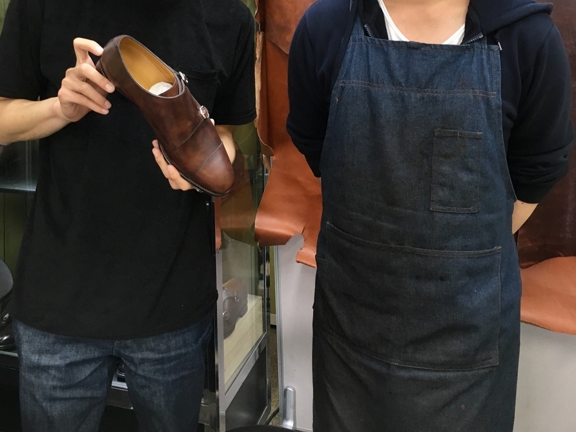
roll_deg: +0.6
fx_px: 649
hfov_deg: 47.9
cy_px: 98
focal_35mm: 39
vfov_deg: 35.8
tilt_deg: -9.0
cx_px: 286
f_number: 2.2
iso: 100
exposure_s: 1/30
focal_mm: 4.15
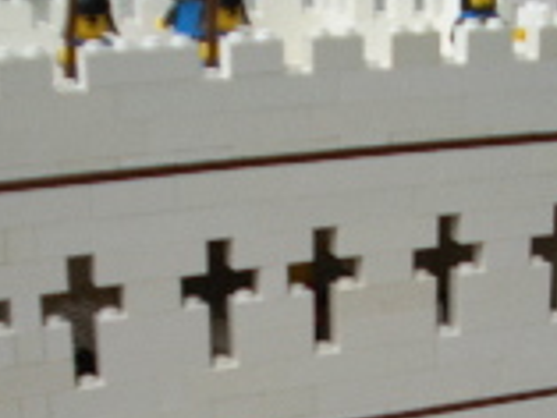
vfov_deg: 15.9
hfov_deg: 21.9
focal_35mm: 89
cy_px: 517
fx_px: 1433
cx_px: 355
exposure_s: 1/80
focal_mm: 5.8
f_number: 2.6
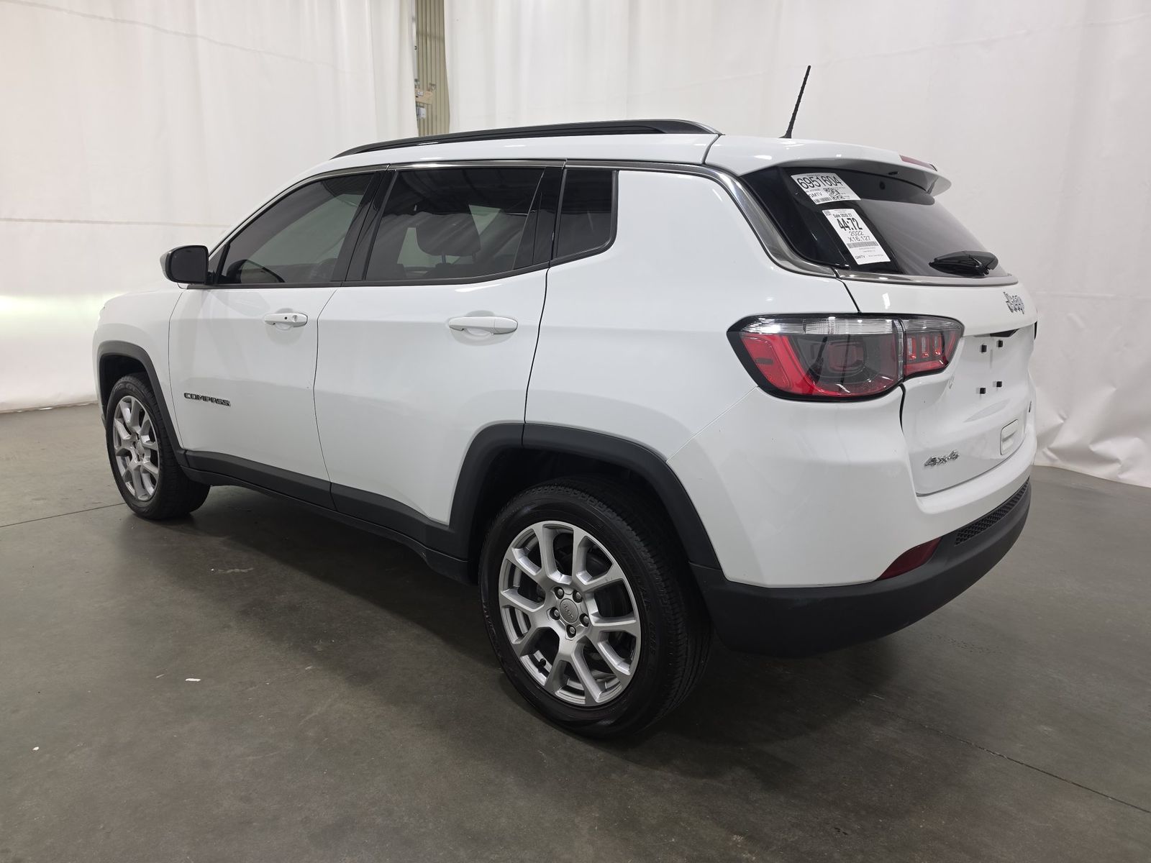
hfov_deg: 73.9
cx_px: 576
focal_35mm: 23
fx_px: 765
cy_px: 432
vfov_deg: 58.9
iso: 32
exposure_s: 1/119
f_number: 1.4
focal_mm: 6.5
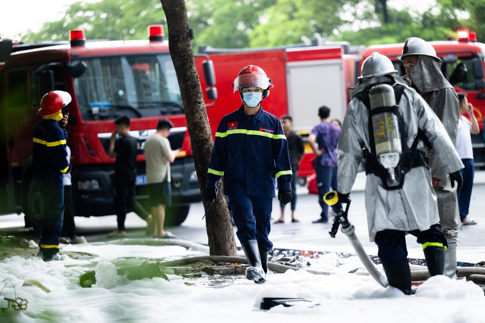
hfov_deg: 14.7
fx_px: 1886
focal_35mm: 140
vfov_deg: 9.8
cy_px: 162
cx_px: 242
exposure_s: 1/800
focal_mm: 140
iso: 1000
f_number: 2.8
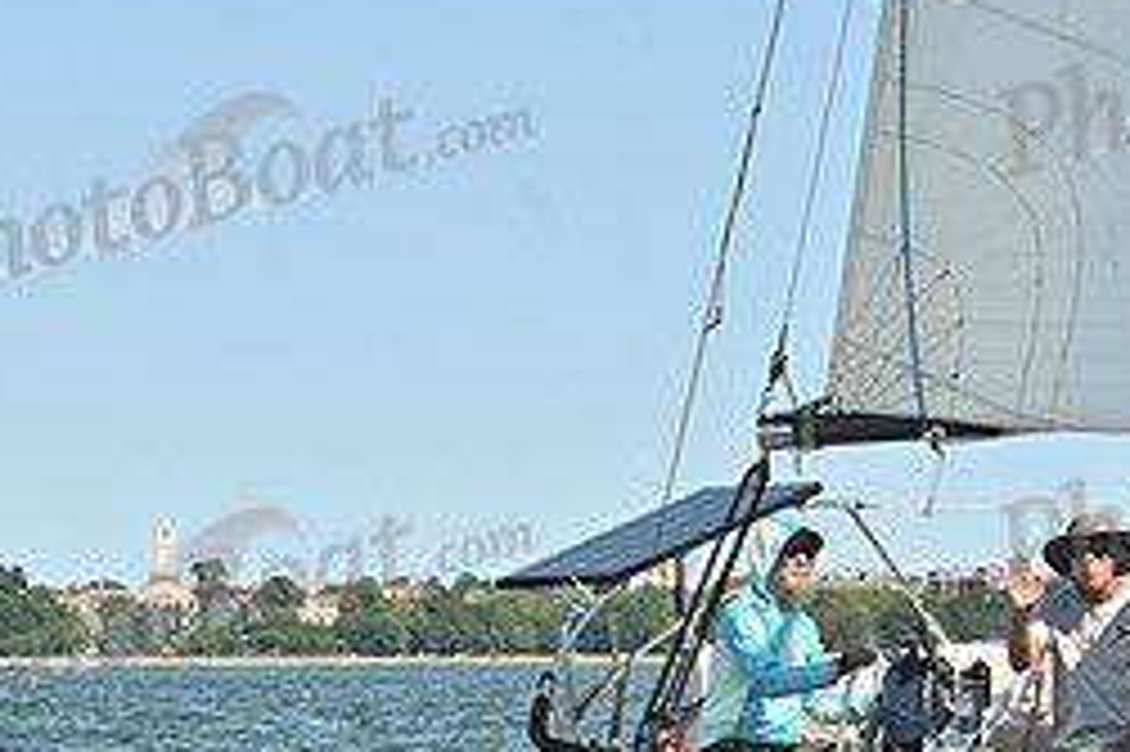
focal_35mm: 162
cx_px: 770
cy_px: 772
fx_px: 5081
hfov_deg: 12.7
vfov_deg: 8.4
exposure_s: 1/1250
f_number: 7.1
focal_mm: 70
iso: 320
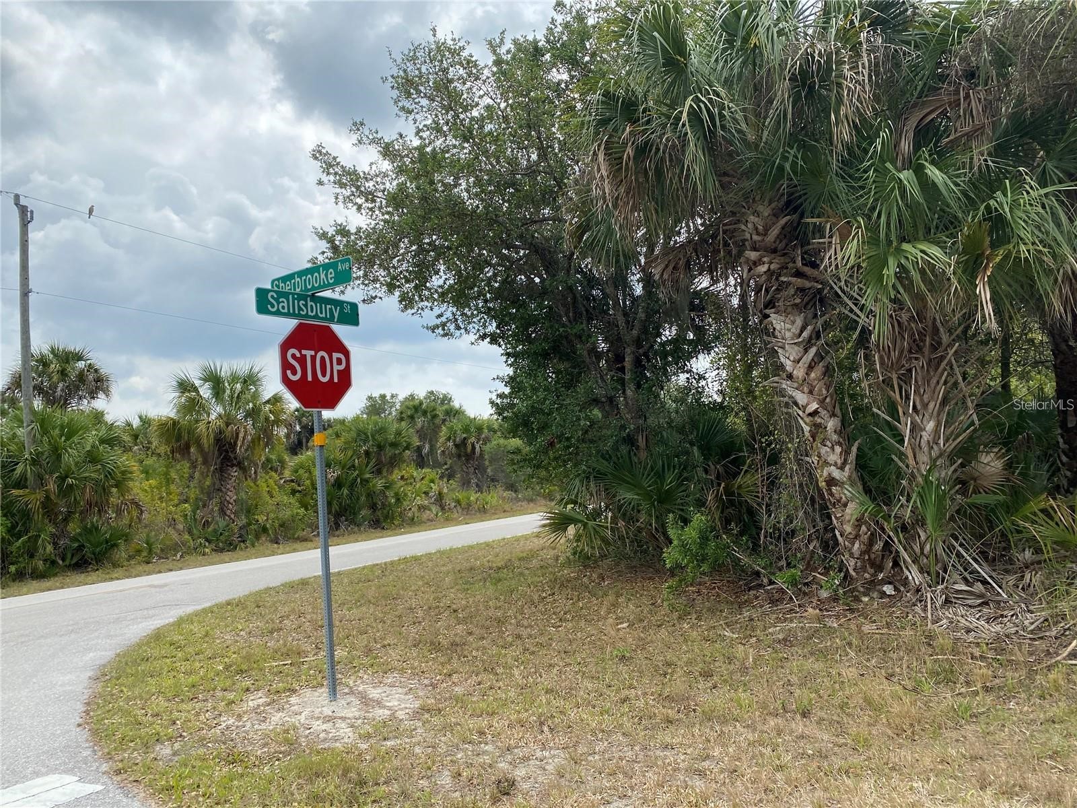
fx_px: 809
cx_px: 538
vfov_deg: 53.1
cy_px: 404
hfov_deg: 67.3
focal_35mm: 26
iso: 32
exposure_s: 1/2358
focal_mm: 4.25
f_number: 1.8
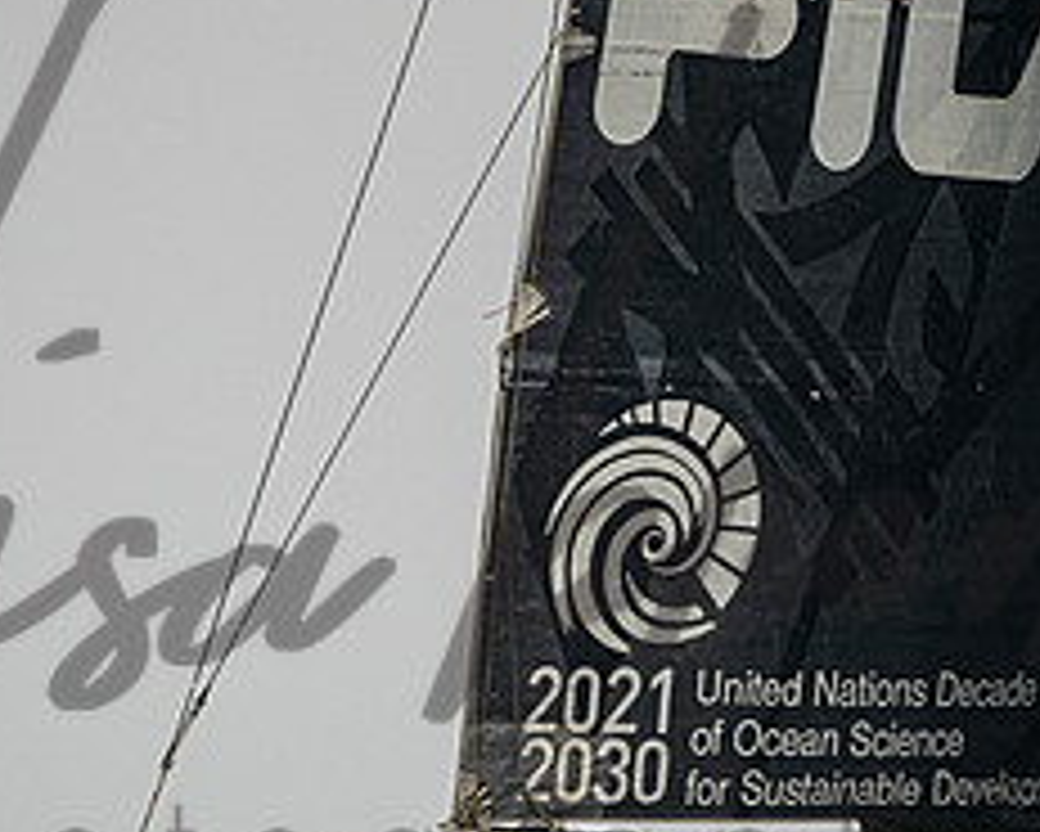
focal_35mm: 1141
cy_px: 562
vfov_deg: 1.4
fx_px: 35135
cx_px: 540
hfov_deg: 1.7
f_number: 5.6
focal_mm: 400
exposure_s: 1/4000
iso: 500
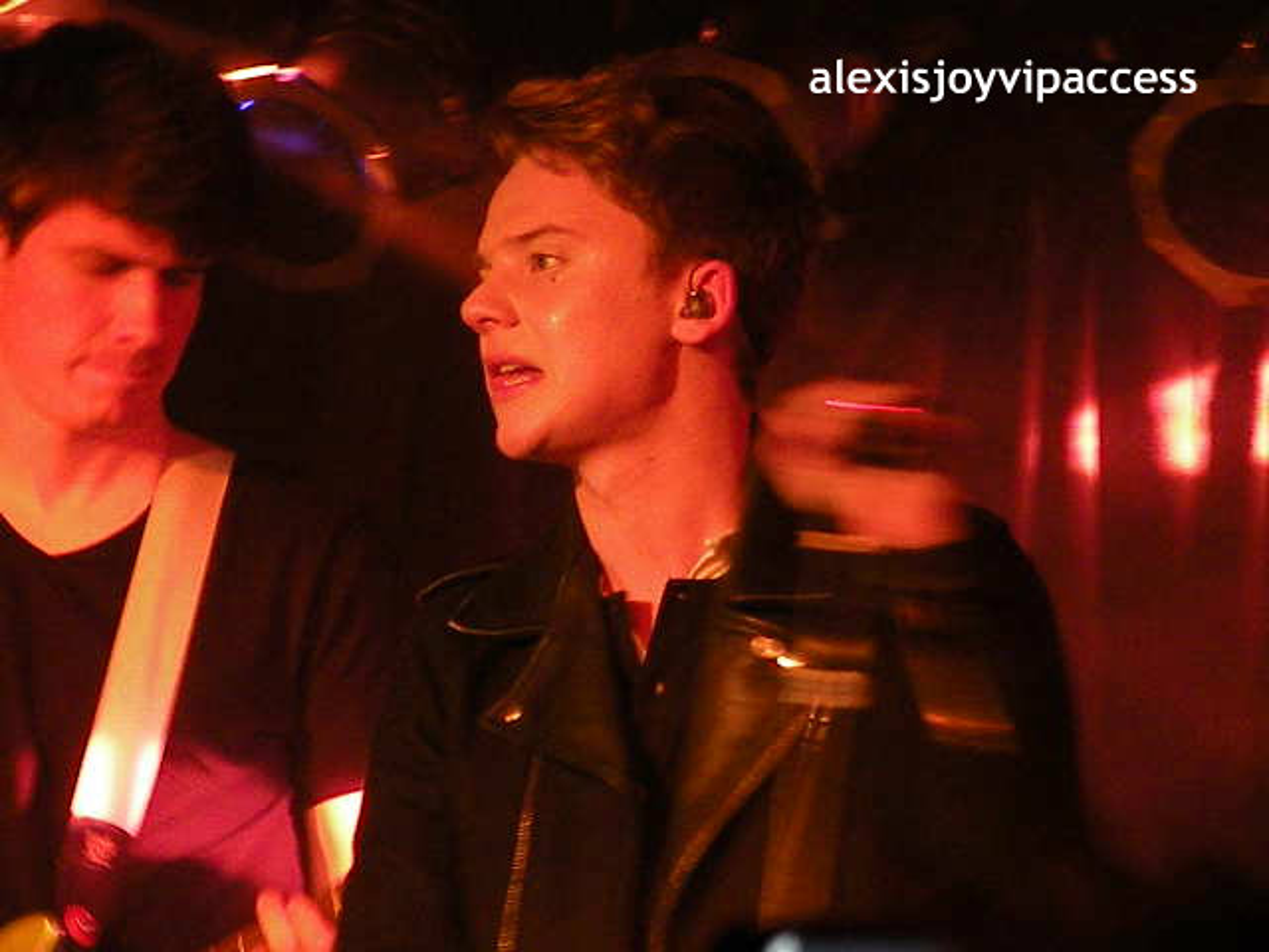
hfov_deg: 8.1
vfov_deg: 6.1
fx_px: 8908
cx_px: 634
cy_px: 476
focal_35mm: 243
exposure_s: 1/15
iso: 1600
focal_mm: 43.1
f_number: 4.5
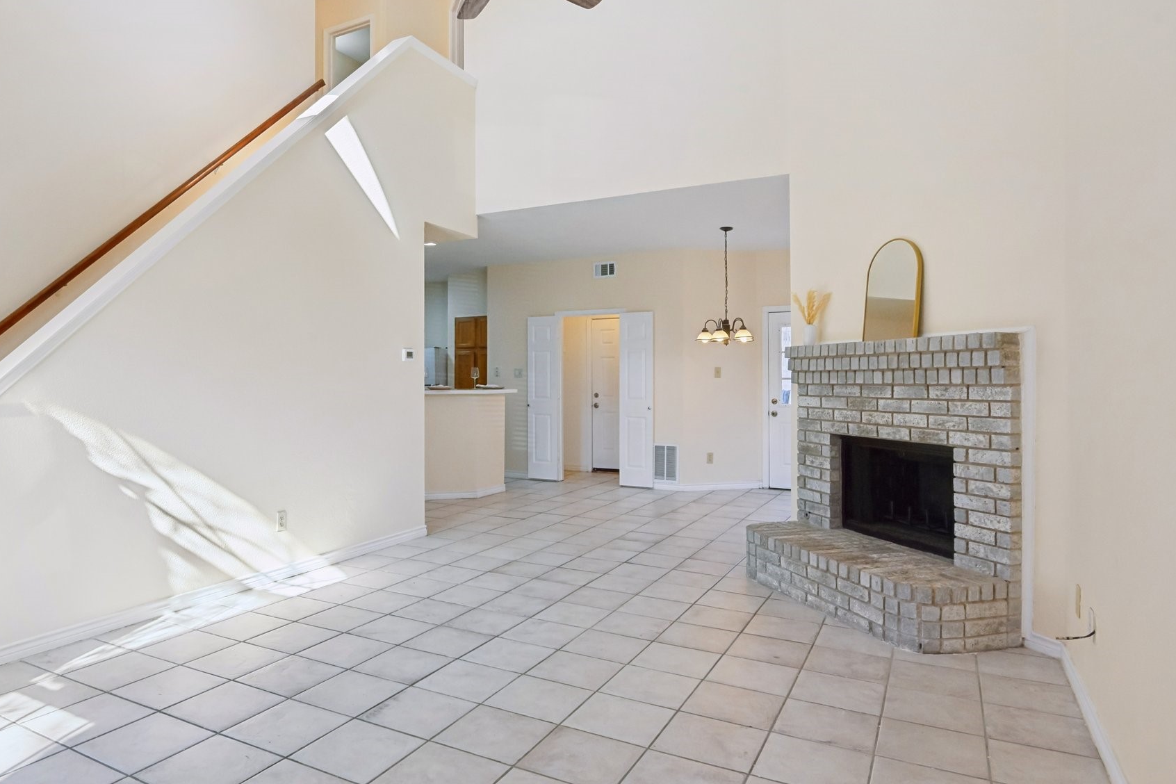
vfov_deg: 55.1
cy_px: 369
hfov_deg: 75.6
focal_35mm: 23
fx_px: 751
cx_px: 502
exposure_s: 1/250
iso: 400
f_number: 8
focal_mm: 19
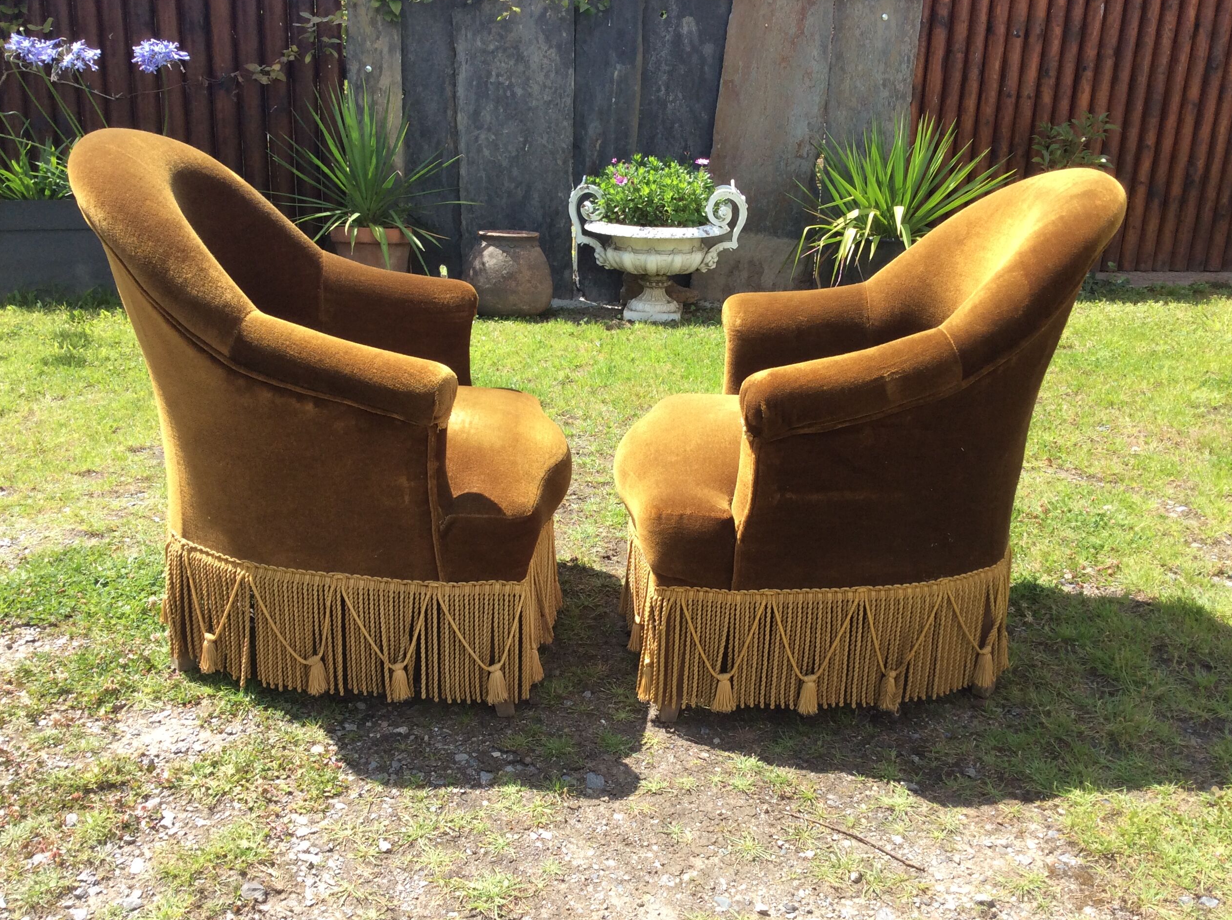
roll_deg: -0.7
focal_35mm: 33
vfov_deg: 42.8
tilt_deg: -18.7
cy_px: 452
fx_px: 1173
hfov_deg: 55.4
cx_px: 627
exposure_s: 1/561
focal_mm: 3.3
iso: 32
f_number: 2.4
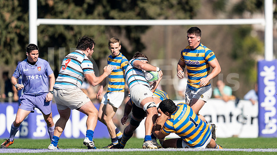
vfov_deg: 2.0
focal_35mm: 621
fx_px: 4559
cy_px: 61
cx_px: 172
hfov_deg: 3.5
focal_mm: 400
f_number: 2.8
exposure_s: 1/1250
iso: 100
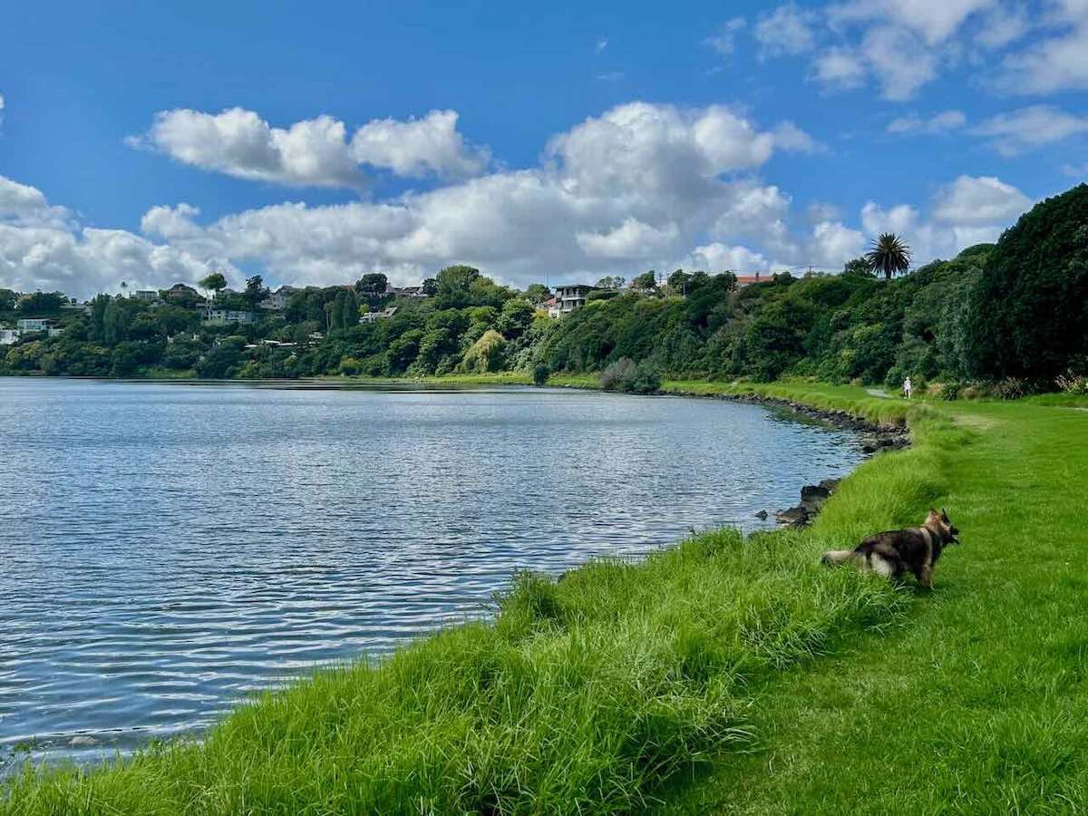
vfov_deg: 53.1
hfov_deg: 67.3
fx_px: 817
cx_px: 544
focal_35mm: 26
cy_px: 408
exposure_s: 1/5882
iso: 50
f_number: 1.5
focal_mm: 5.7
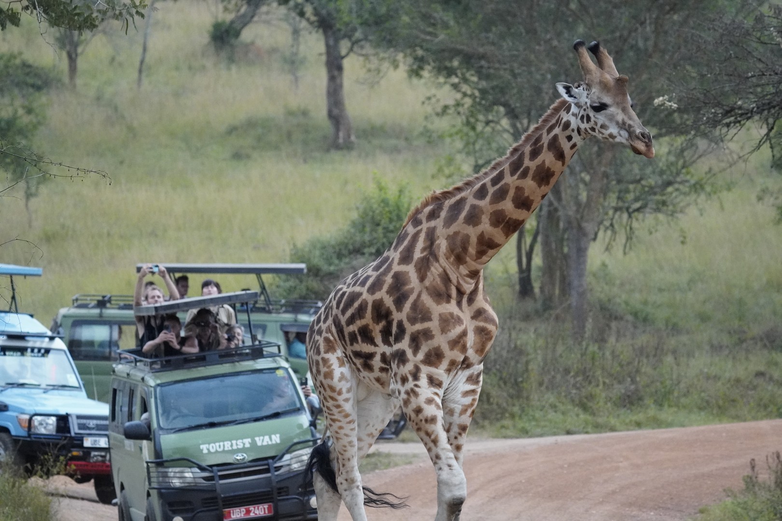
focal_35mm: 300
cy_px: 260
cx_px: 391
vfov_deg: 4.6
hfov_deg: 6.9
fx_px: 6516
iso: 6400
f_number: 5.6
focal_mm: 200
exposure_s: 1/350
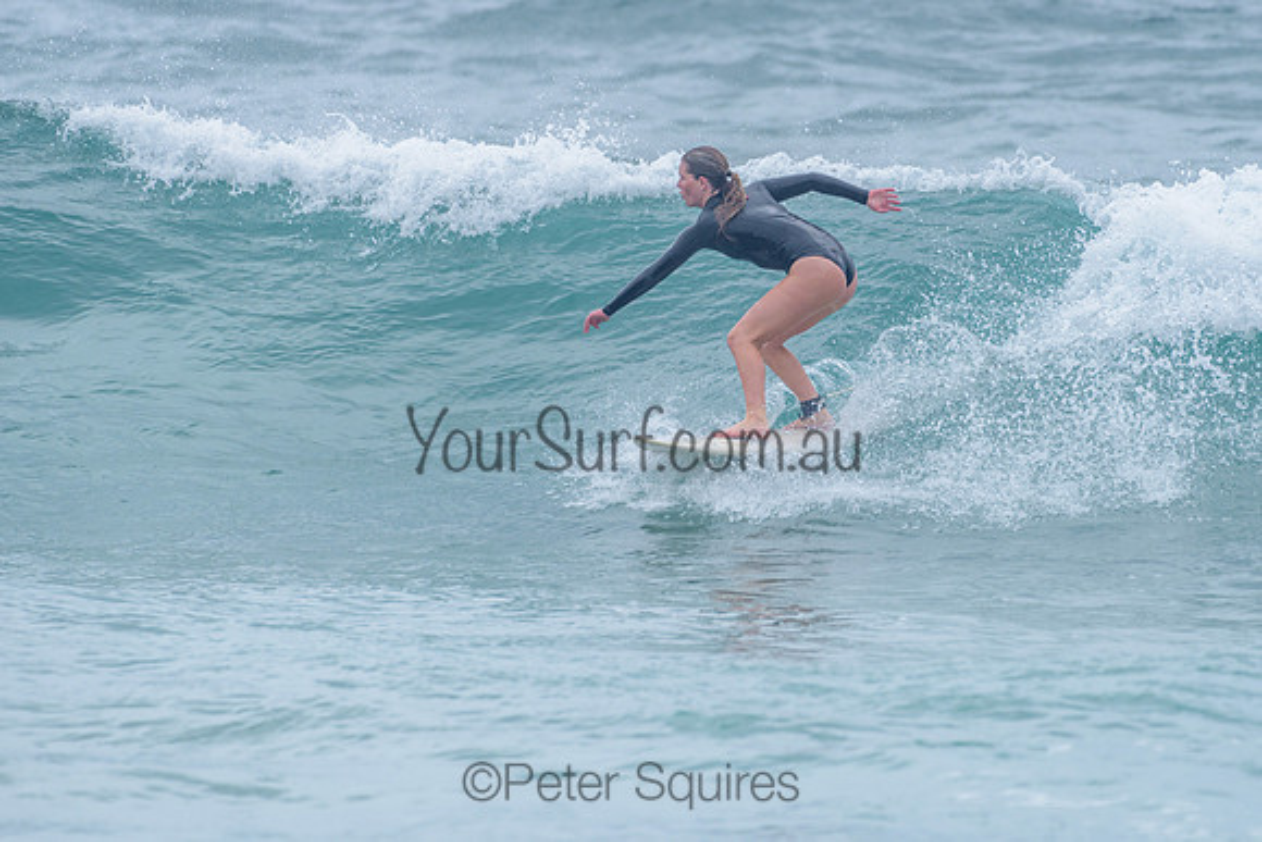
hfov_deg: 3.4
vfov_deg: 2.2
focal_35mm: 613
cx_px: 737
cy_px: 369
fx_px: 21486
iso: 220
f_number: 5.6
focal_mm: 500
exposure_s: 1/2000
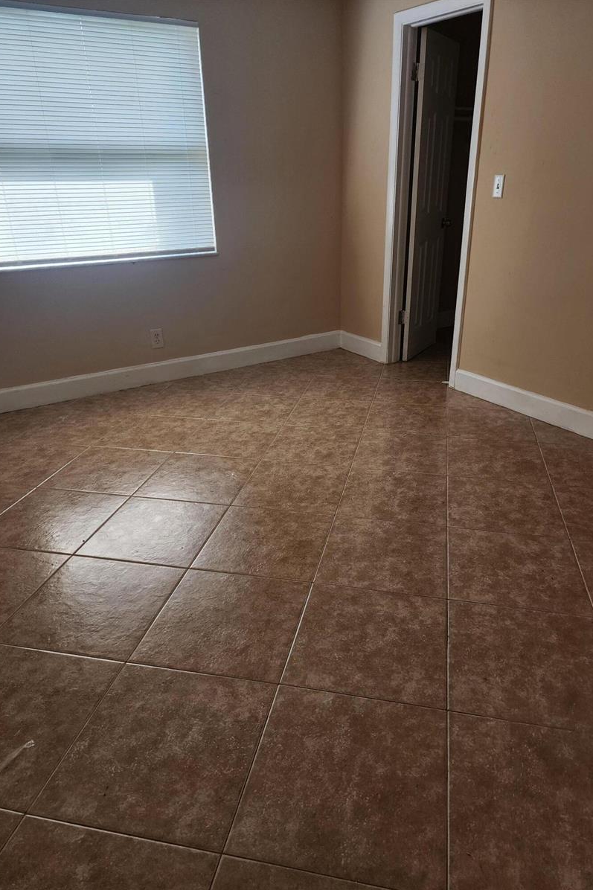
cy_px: 444
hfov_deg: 53.1
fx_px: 593
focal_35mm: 24
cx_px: 313
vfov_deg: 73.8
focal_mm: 6.4
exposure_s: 1/120
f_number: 1.8
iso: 200
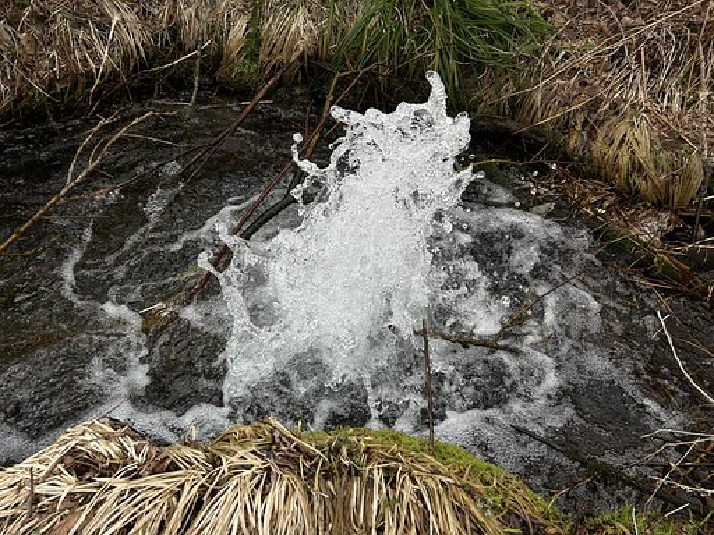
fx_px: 536
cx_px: 357
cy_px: 268
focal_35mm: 26
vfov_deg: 53.1
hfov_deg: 67.3
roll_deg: -8.3
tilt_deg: -41.8
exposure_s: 1/840
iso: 50
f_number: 1.5
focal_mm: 5.7
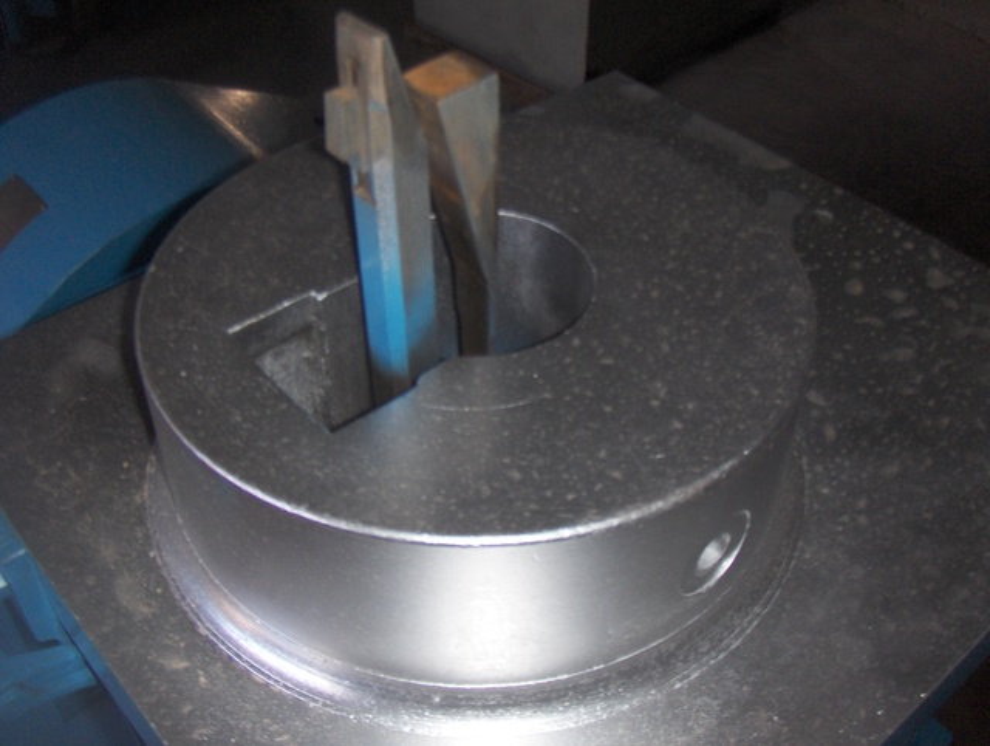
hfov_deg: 45.7
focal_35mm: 41
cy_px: 373
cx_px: 495
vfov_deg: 35.2
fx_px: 1174
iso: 100
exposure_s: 1/60
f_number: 3.5
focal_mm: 6.5
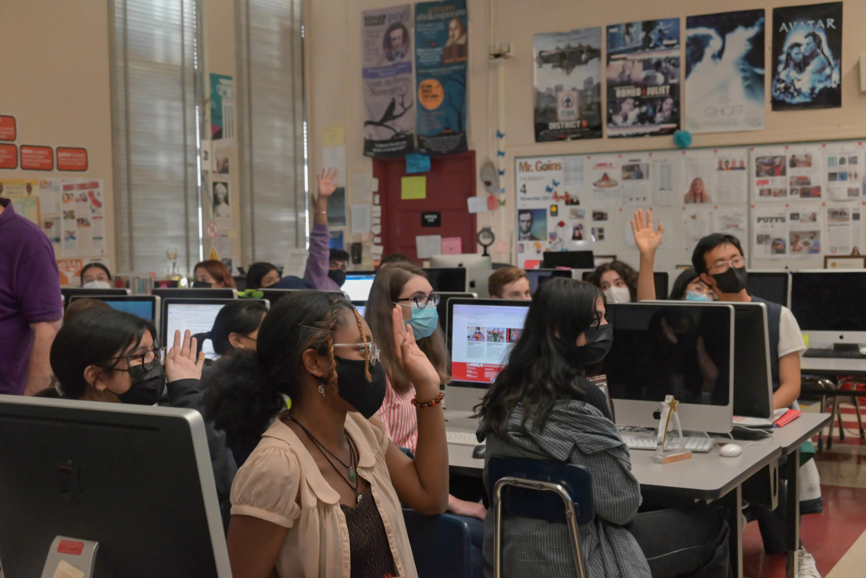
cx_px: 433
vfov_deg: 28.7
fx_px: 1131
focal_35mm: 47
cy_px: 289
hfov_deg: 41.9
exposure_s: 1/100
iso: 4000
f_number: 6.3
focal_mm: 47
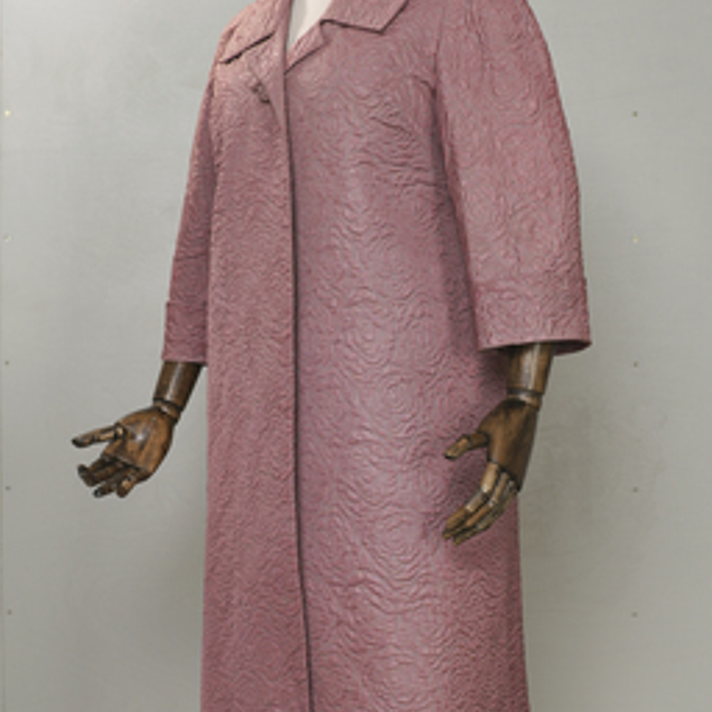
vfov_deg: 27.7
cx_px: 357
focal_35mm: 62
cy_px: 388
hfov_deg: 27.7
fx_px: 1443
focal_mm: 32
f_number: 6.3
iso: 200
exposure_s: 1/13
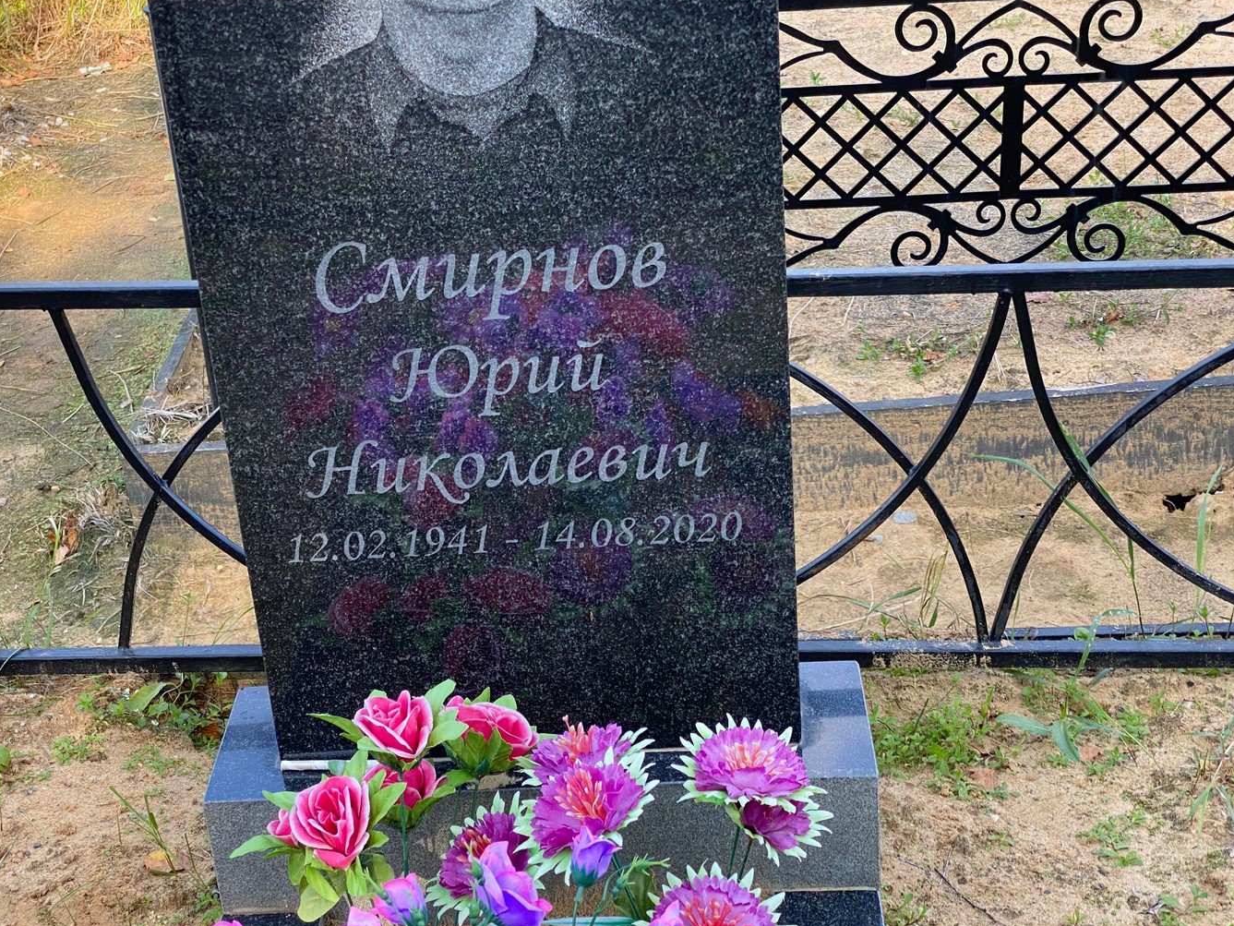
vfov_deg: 26.1
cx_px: 572
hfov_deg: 34.3
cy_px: 491
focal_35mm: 56
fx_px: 1996
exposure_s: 1/187
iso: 20
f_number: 2
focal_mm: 6
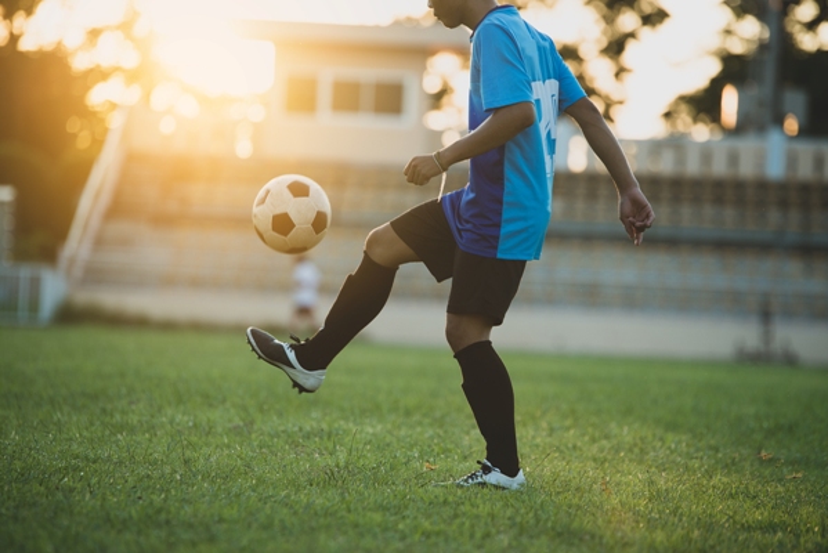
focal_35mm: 200
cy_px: 276
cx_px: 414
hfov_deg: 10.3
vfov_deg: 6.9
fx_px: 4602
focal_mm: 200
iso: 250
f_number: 3.5
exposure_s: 1/320
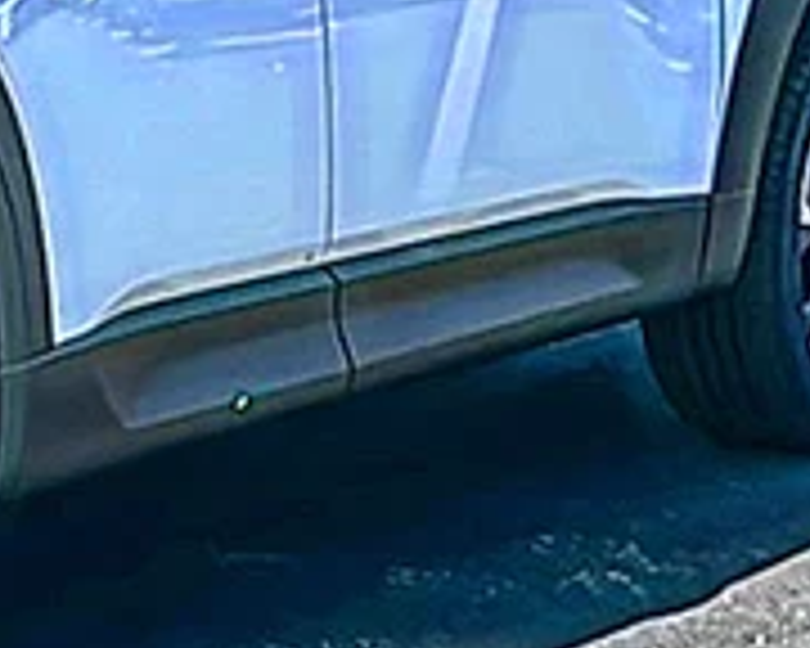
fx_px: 3644
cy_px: 79
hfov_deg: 12.1
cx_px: -410
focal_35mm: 152
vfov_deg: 10.1
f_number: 1.78
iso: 80
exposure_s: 1/4386
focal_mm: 6.86
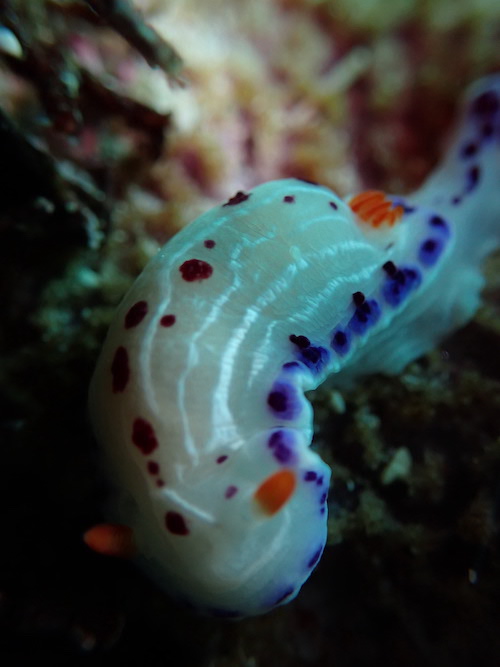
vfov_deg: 60.0
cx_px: 250
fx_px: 578
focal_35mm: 30
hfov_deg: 46.8
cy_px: 334
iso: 200
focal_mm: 5.4
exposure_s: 1/30
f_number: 6.3
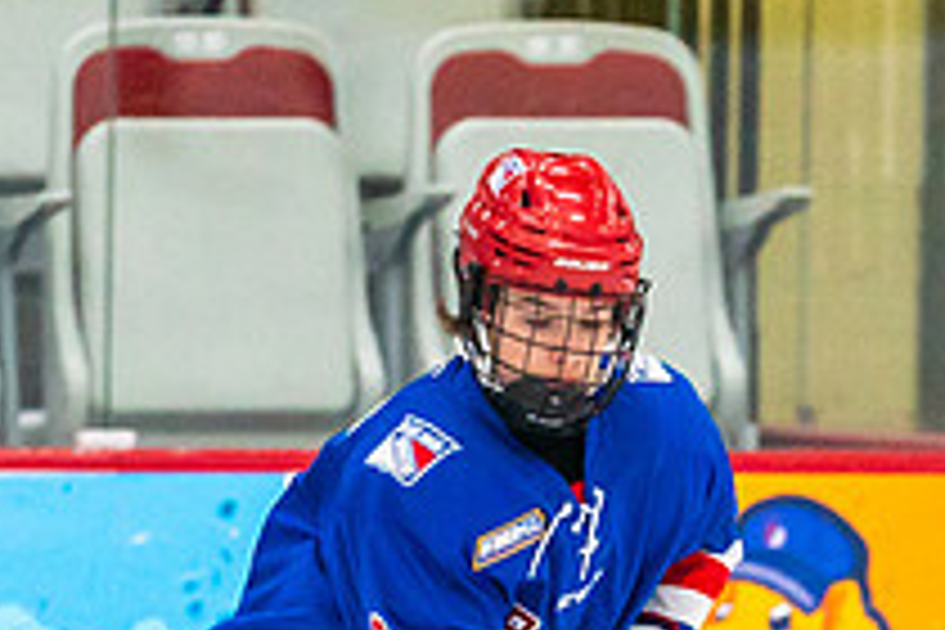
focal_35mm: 933
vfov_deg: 1.5
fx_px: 24489
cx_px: 513
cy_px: 985
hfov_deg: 2.2
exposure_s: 1/1000
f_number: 2.8
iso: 3200
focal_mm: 200
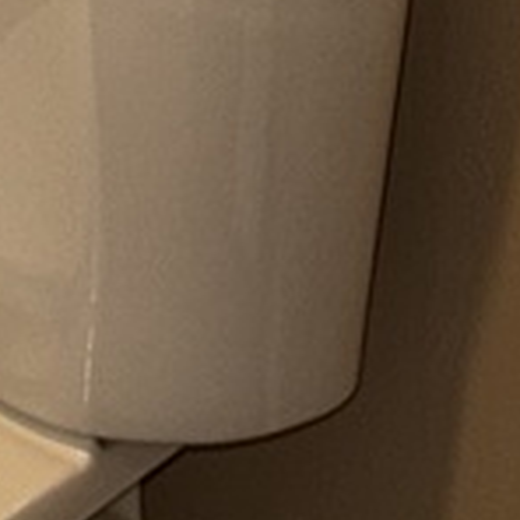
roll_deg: -2.0
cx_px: 383
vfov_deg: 7.7
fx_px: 3501
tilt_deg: -12.3
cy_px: -836
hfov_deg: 8.5
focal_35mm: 206
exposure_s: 1/27
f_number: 1.78
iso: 64
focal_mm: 6.76
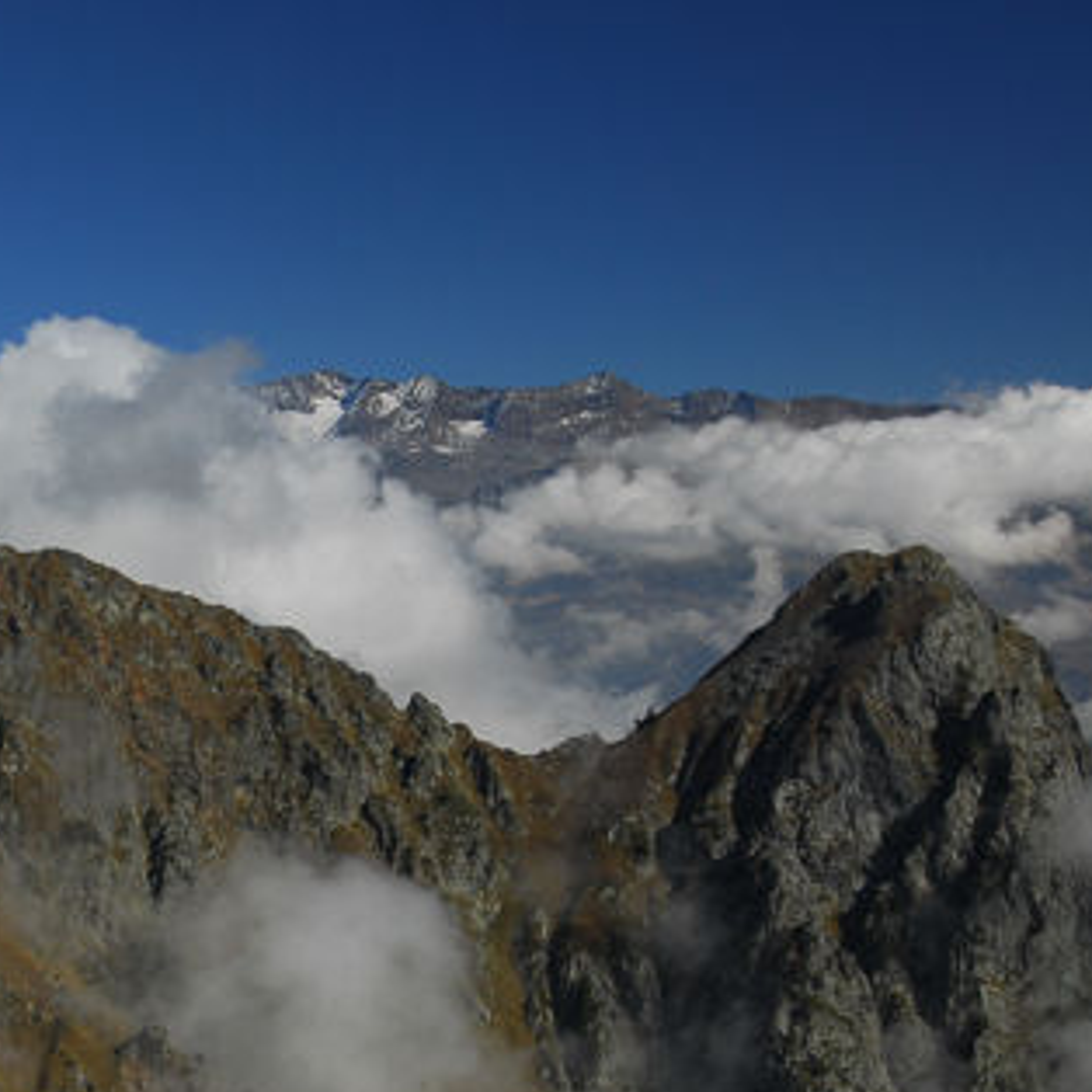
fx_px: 2784
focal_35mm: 78
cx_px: 87
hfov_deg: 21.6
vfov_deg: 21.9
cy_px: 873
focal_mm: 24
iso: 100
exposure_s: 1/125
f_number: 7.1
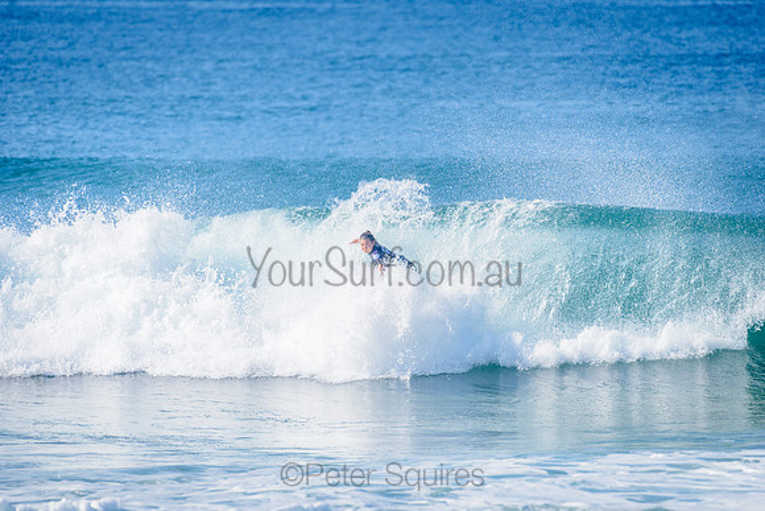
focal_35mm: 505
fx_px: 10737
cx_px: 382
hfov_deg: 4.1
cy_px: 256
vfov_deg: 2.7
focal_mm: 500
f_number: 5.6
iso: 200
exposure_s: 1/2000
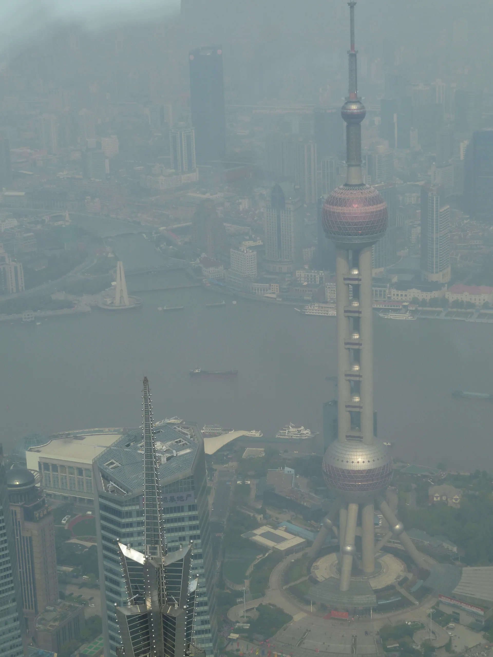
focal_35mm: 78
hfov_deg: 18.9
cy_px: 328
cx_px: 246
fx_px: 1481
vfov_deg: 25.0
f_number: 5
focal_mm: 12.8
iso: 80
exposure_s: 1/400
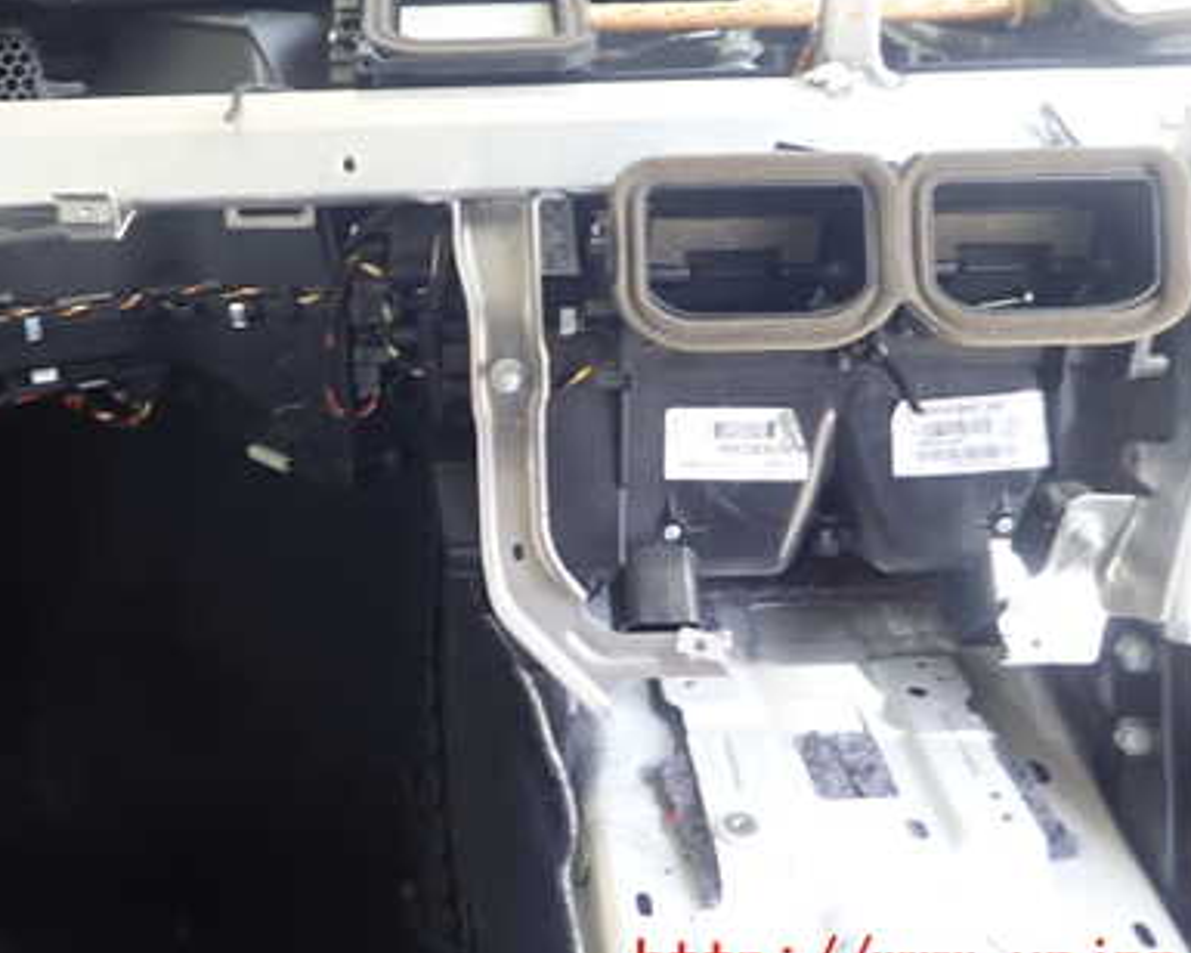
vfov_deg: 38.7
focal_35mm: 38
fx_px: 1339
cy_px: 313
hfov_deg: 47.2
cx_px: 405
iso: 200
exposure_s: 1/30
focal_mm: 4.5
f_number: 2
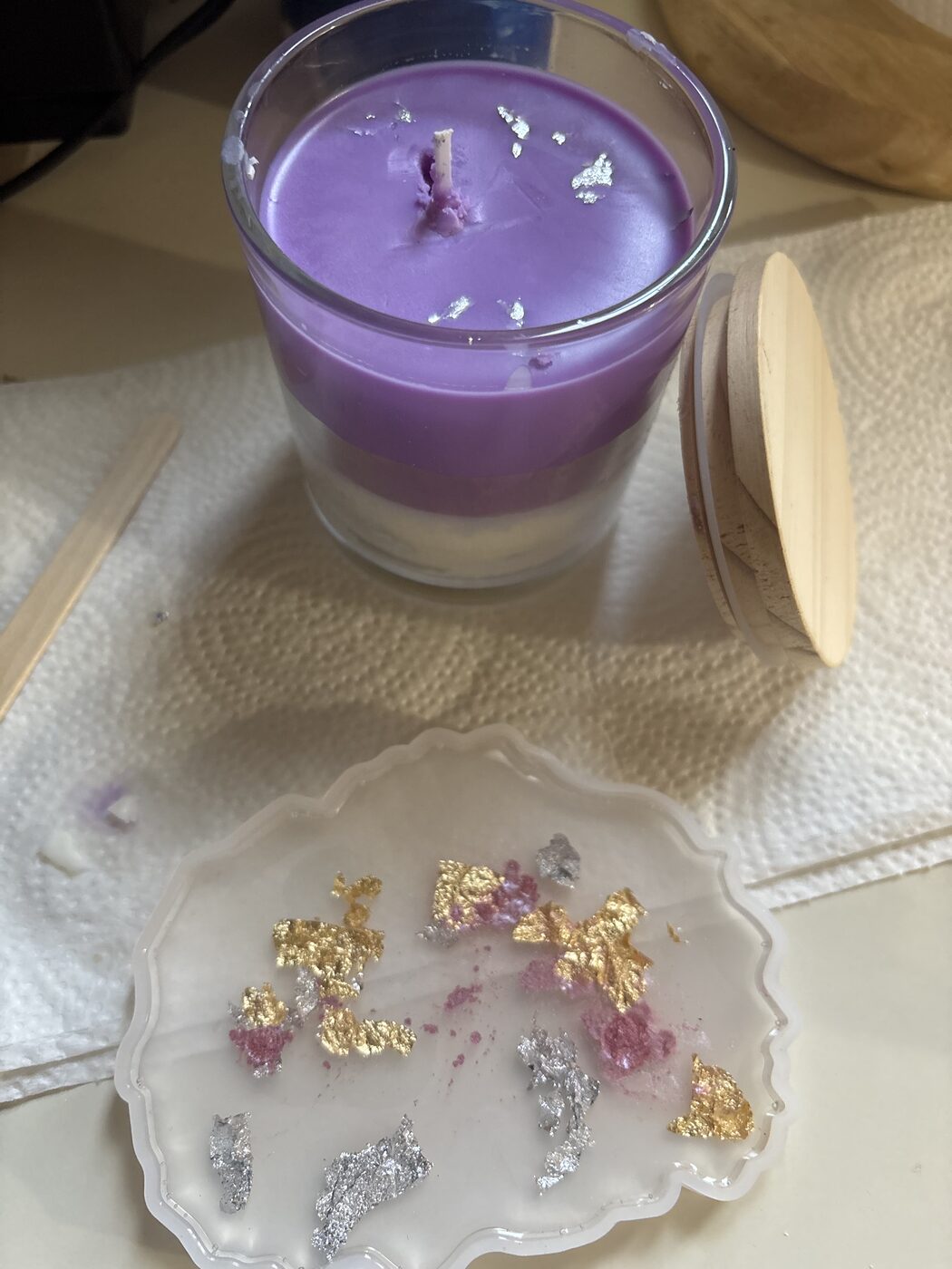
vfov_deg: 67.3
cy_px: 634
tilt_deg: -65.5
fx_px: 953
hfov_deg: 53.1
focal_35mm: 26
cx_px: 476
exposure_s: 1/60
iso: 400
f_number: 1.6
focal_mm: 5.96
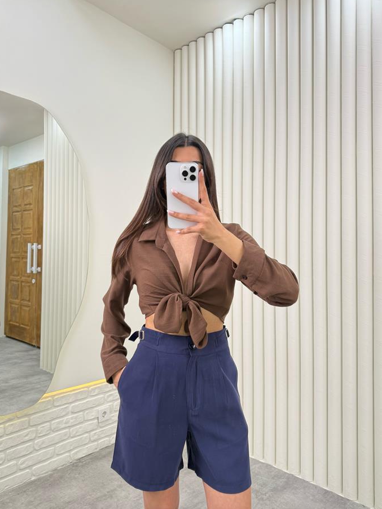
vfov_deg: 69.4
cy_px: 252
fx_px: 368
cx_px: 196
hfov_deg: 54.9
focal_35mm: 25
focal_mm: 6.76
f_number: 1.78
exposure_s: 1/253
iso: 100
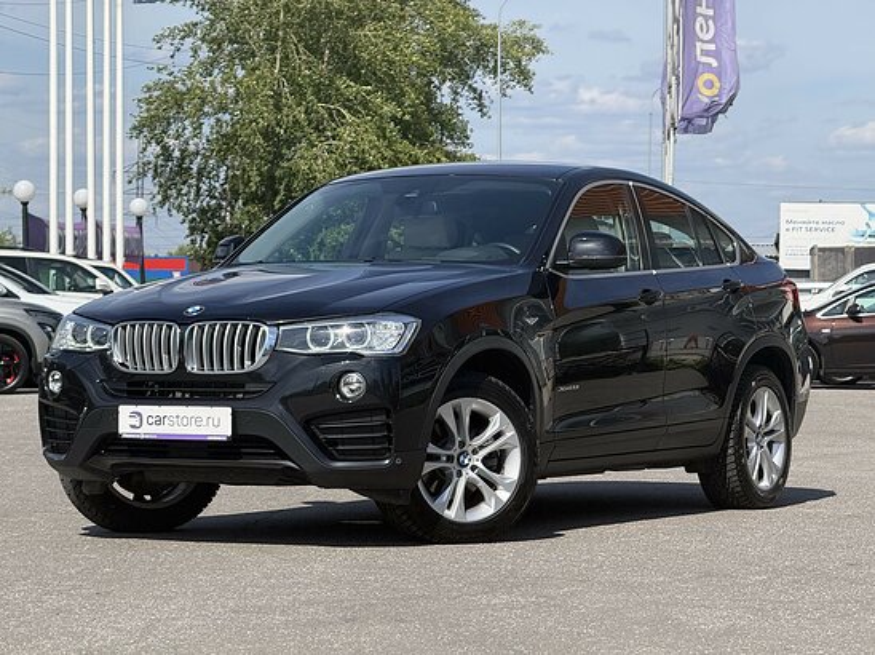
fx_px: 3031
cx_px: 438
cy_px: 328
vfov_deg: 12.3
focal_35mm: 120
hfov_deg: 16.4
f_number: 2.8
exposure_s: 1/1342
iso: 50
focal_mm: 15.66
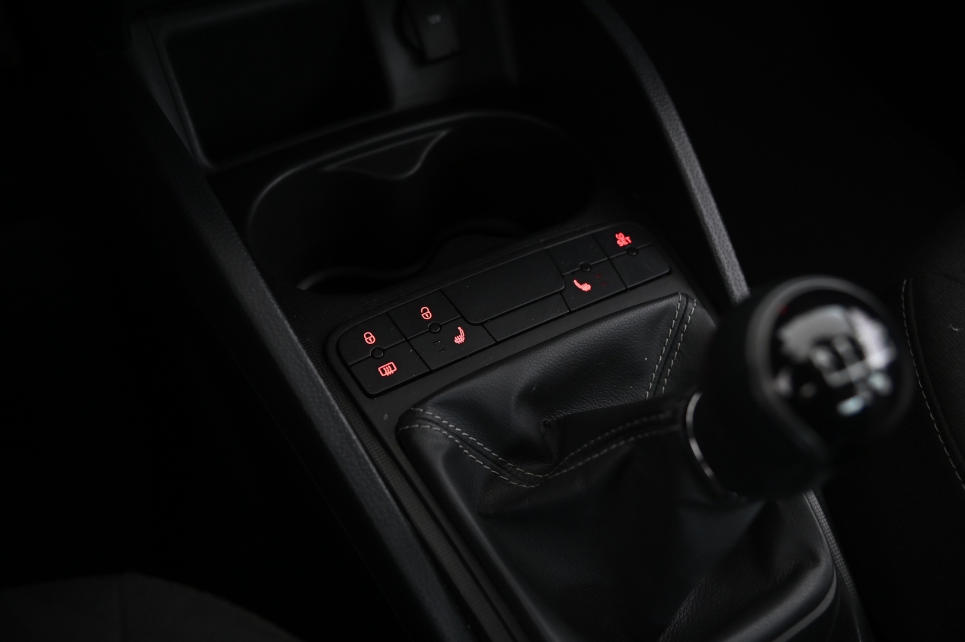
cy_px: 321
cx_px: 482
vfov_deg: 35.0
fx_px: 1018
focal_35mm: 38
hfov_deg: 50.7
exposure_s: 1/10
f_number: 4
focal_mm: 38
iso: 2000
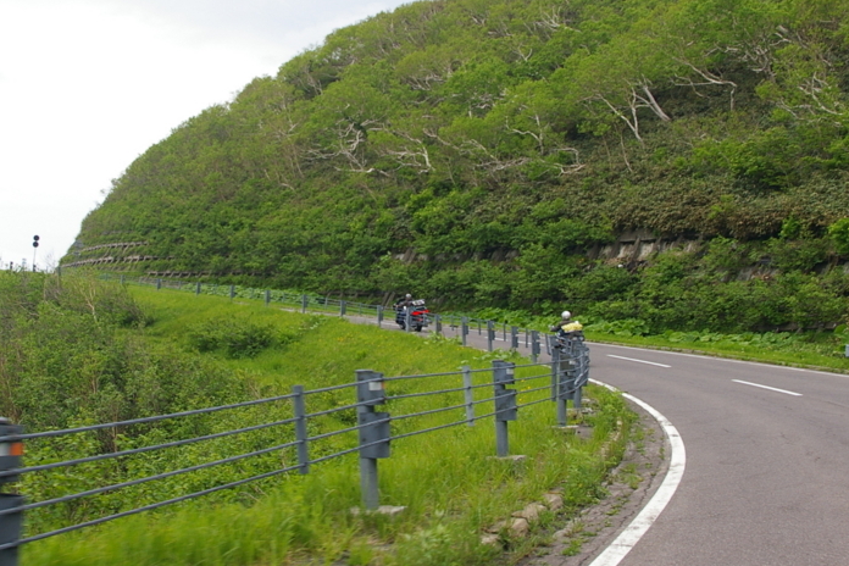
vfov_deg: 25.5
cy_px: 224
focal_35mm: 53
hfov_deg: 37.4
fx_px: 1250
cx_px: 340
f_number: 6.7
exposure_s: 1/180
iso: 200
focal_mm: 24
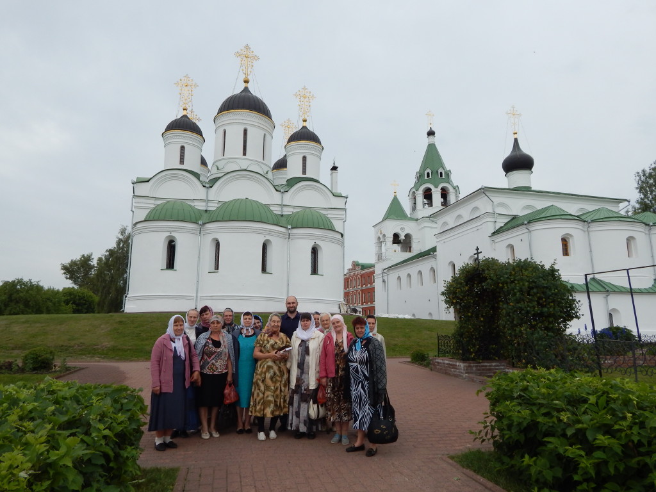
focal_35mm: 22
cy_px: 246
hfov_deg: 76.4
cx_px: 328
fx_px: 417
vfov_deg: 61.1
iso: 125
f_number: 3
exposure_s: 1/1000
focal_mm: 4
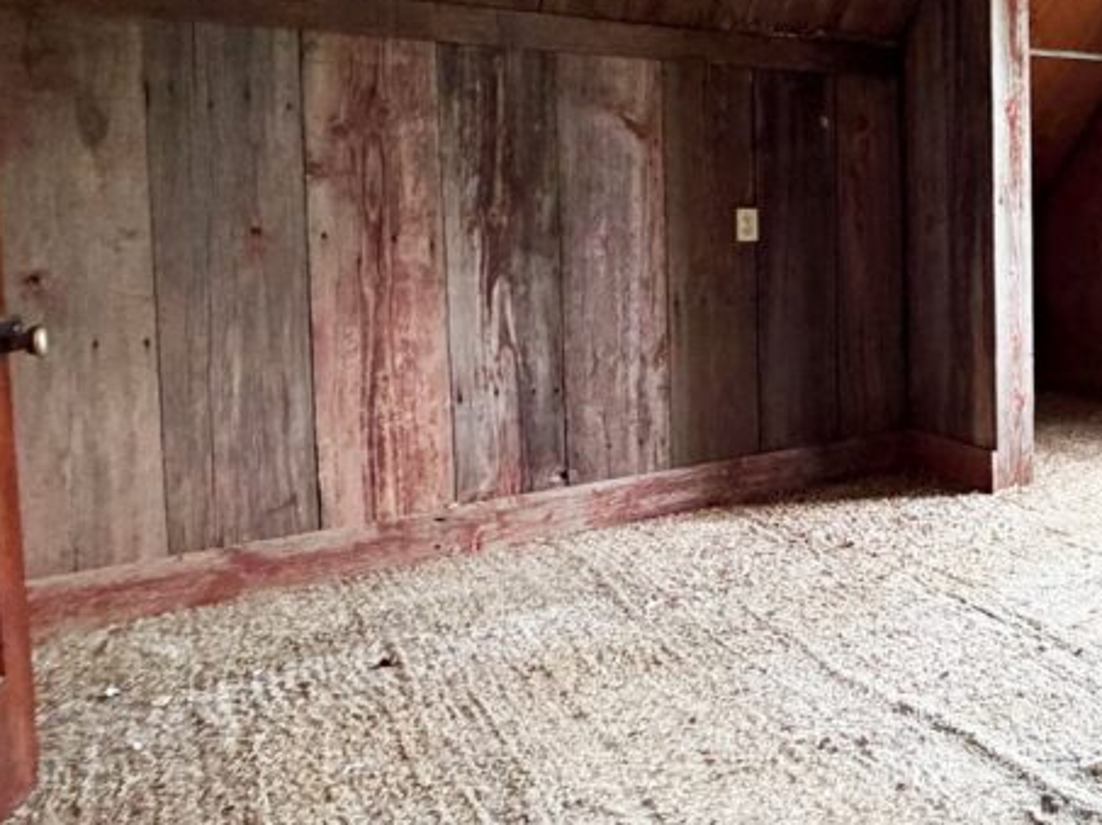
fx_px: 1050
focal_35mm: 33
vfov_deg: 42.1
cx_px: 1210
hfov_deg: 43.2
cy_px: 256
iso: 320
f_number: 2.2
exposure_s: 1/65
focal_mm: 2.22
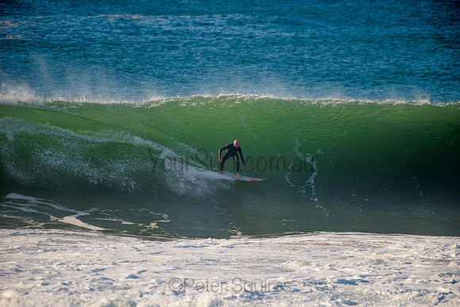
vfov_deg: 2.8
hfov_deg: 4.1
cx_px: 230
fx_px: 6390
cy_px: 154
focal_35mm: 500
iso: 160
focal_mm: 500
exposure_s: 1/1600
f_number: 5.6
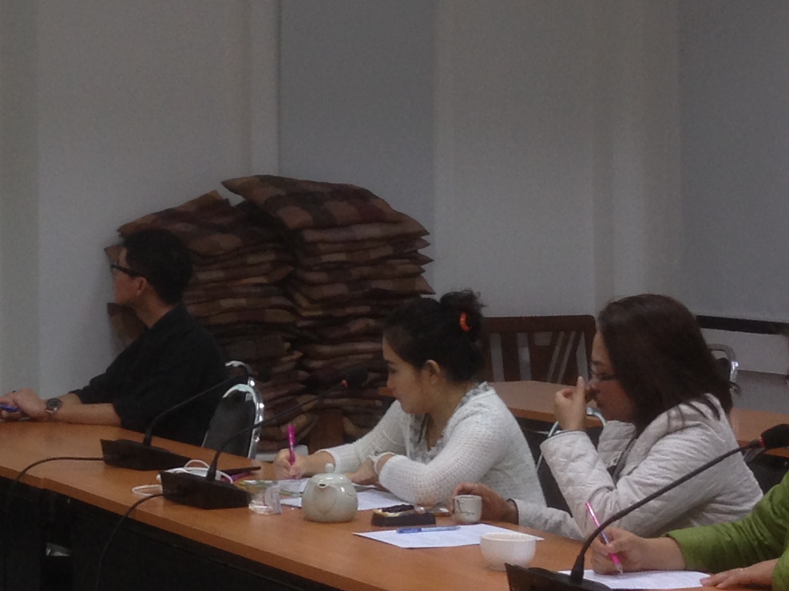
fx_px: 2484
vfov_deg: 13.5
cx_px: 77
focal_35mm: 109
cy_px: 129
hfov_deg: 17.8
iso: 64
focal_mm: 4.12
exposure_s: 1/20
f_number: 2.4
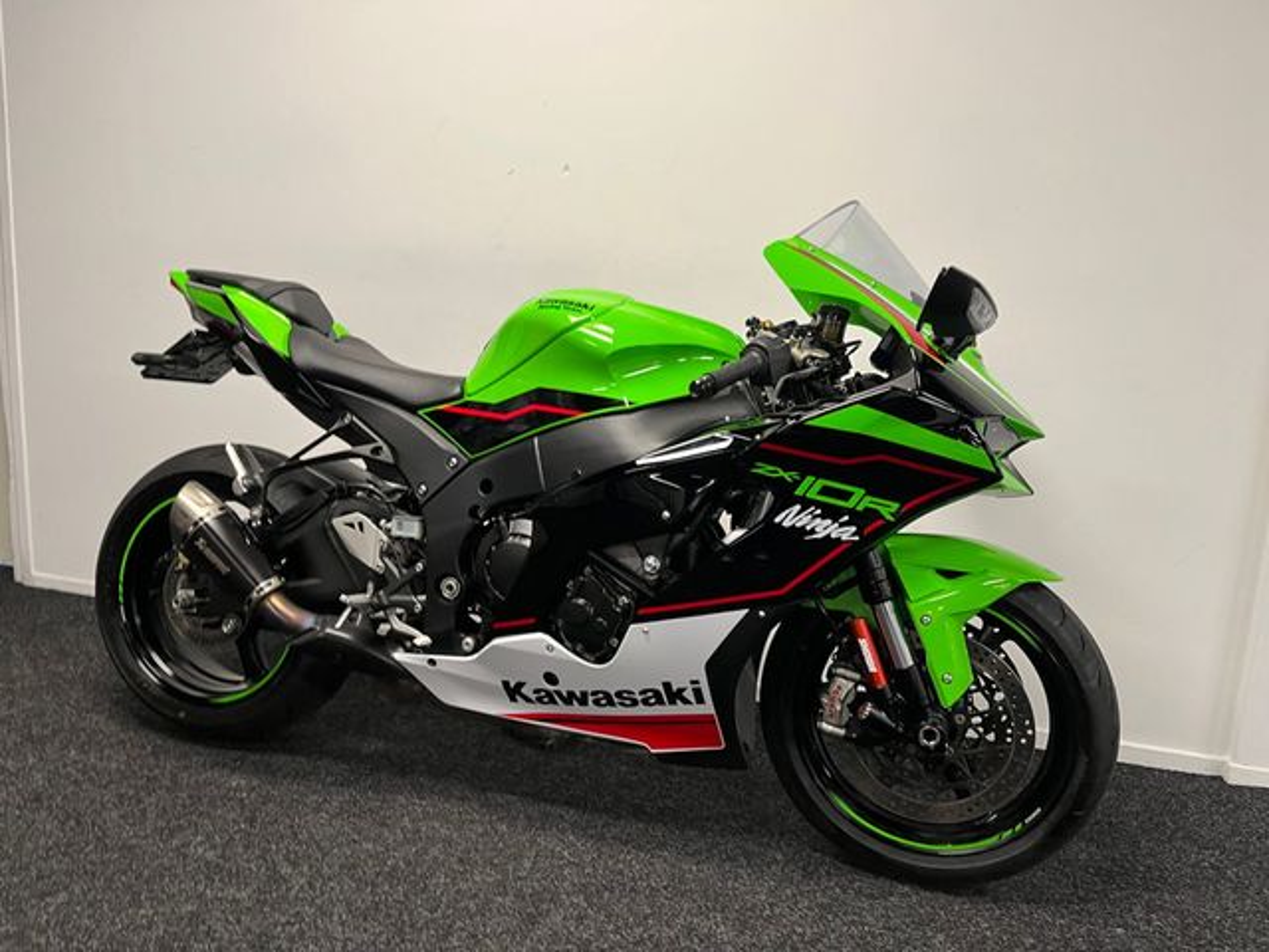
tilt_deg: -9.0
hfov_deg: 67.3
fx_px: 953
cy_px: 476
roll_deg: -1.8
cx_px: 634
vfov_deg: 53.1
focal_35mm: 26
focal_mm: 5.1
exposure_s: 1/50
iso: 80
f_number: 1.6
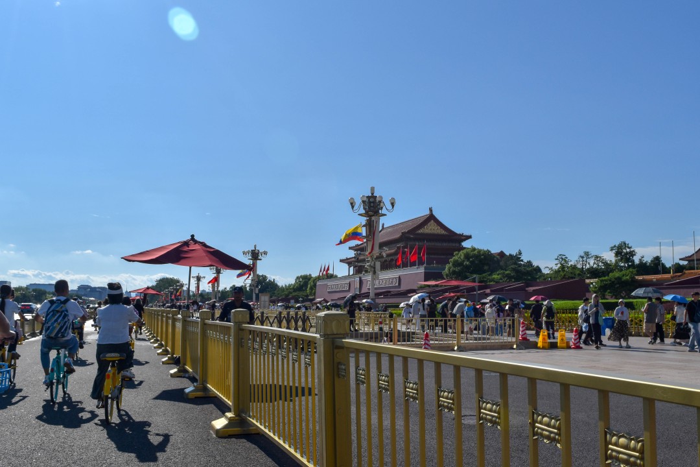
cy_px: 234
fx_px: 583
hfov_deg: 61.9
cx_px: 350
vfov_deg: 43.6
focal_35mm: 30
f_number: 8
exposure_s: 1/2000
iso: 280
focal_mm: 20
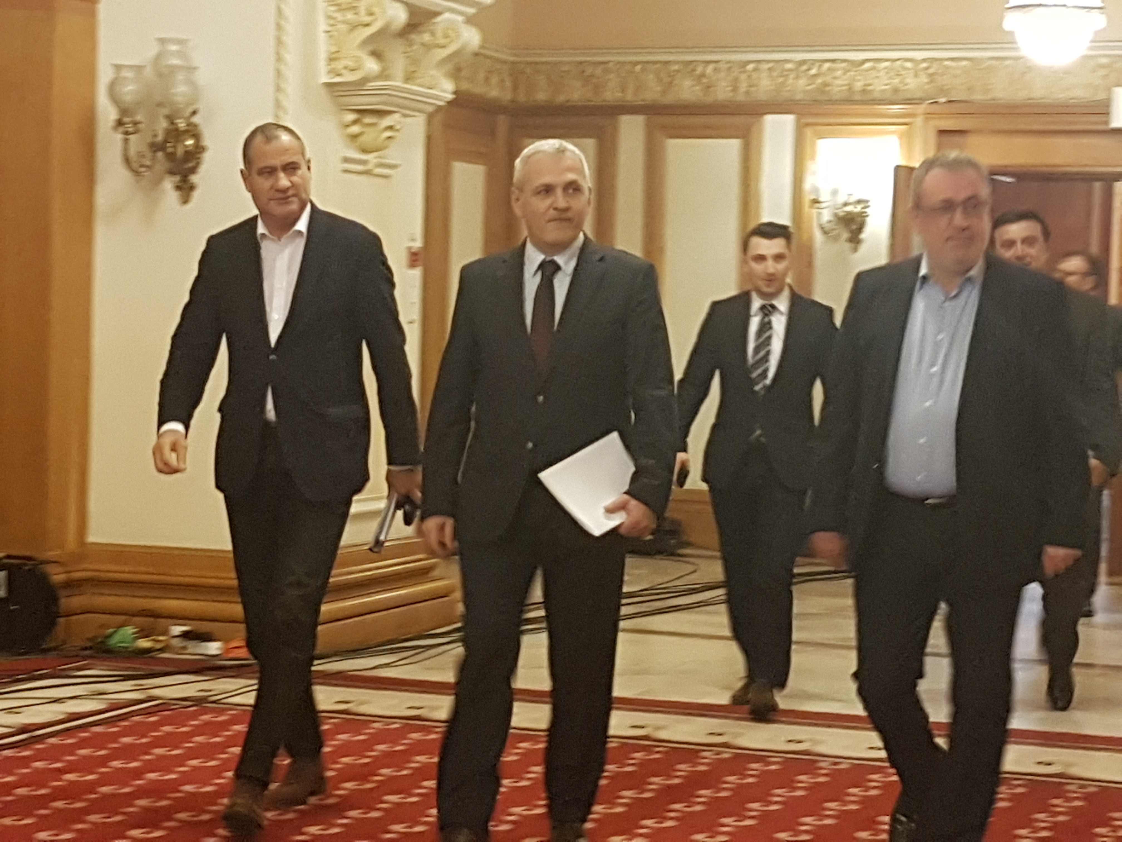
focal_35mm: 26
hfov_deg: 67.3
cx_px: 561
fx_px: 843
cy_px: 421
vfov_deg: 53.1
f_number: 1.7
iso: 250
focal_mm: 4.2
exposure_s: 1/20
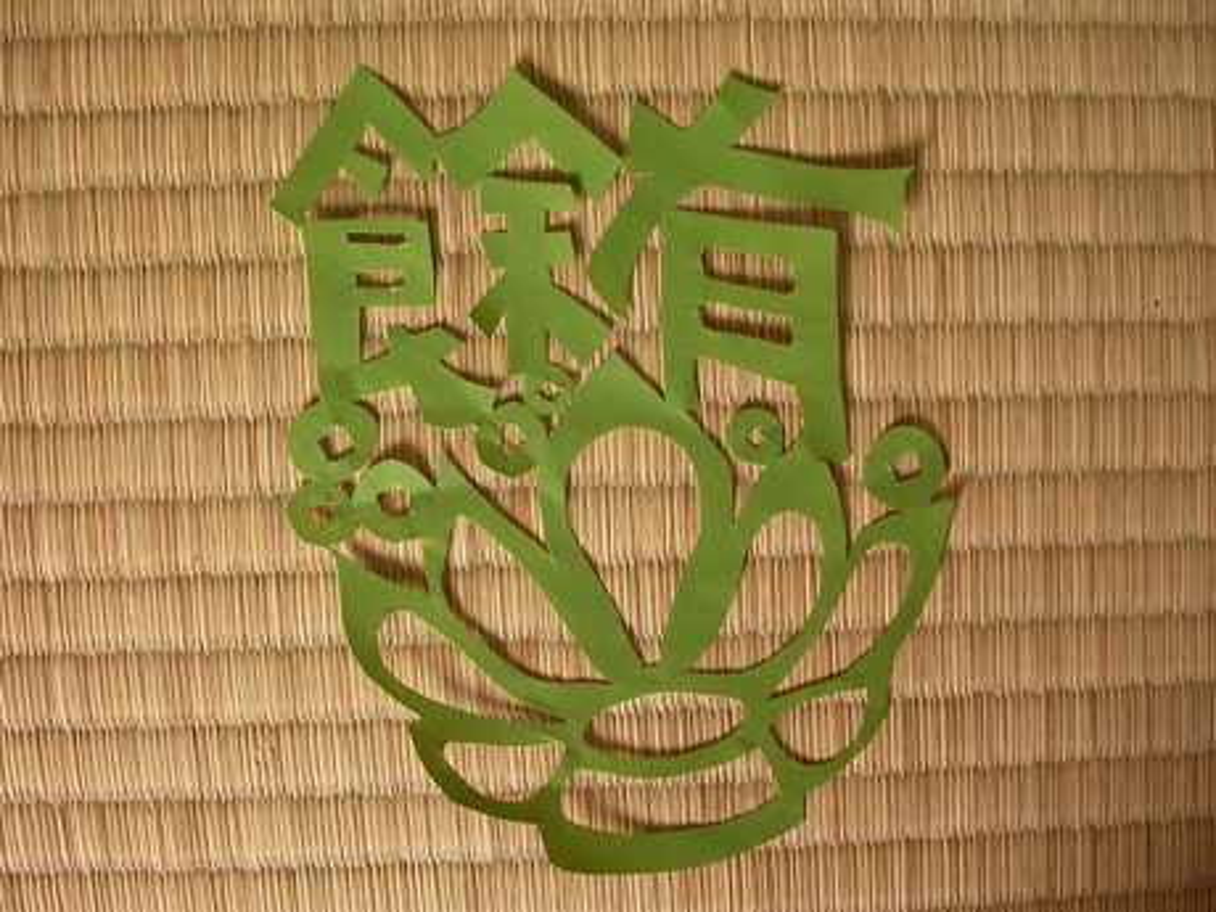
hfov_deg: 49.0
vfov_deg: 37.7
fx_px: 1335
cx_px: 608
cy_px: 456
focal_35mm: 38
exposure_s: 1/45.1
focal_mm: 7.85
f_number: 3
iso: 100
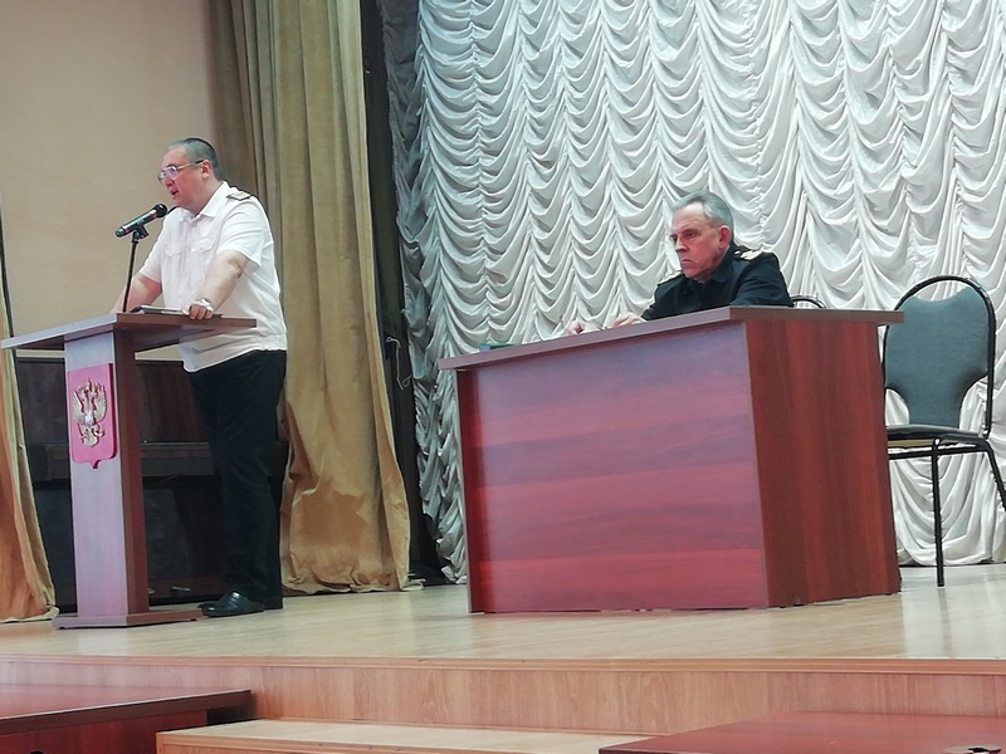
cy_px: 377
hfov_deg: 28.6
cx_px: 503
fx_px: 1976
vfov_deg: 21.6
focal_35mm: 68
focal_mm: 3.46
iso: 160
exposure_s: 1/33.3
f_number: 2.2
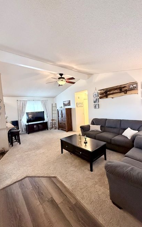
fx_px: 93
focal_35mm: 15
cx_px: 71
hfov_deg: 74.7
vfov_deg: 101.5
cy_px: 113
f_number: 2.2
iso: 640
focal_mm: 2.22
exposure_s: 1/120
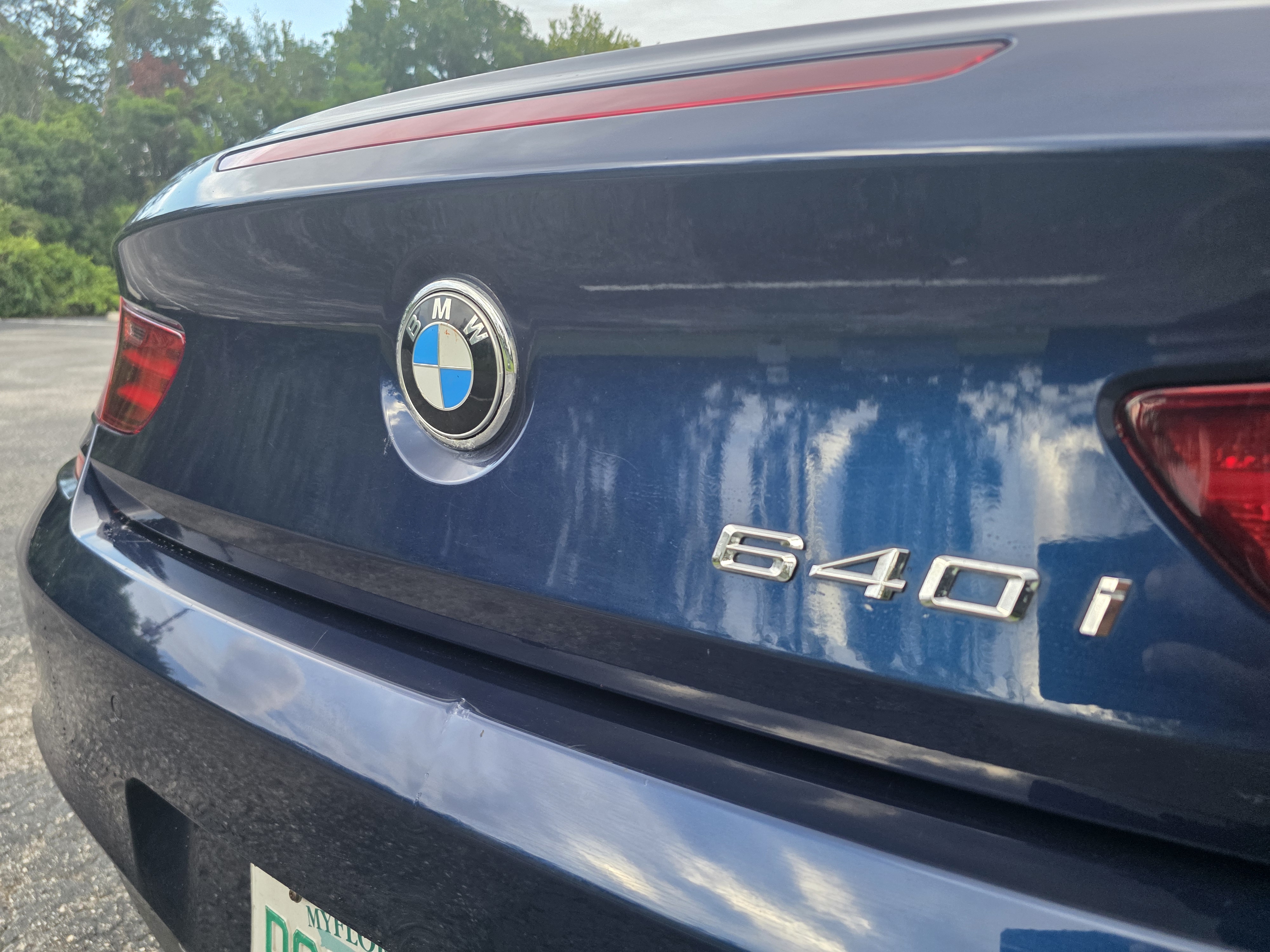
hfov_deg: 73.9
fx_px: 844
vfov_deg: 58.9
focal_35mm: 23
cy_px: 476
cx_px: 635
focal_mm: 6.3
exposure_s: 1/120
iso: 200
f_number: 1.7
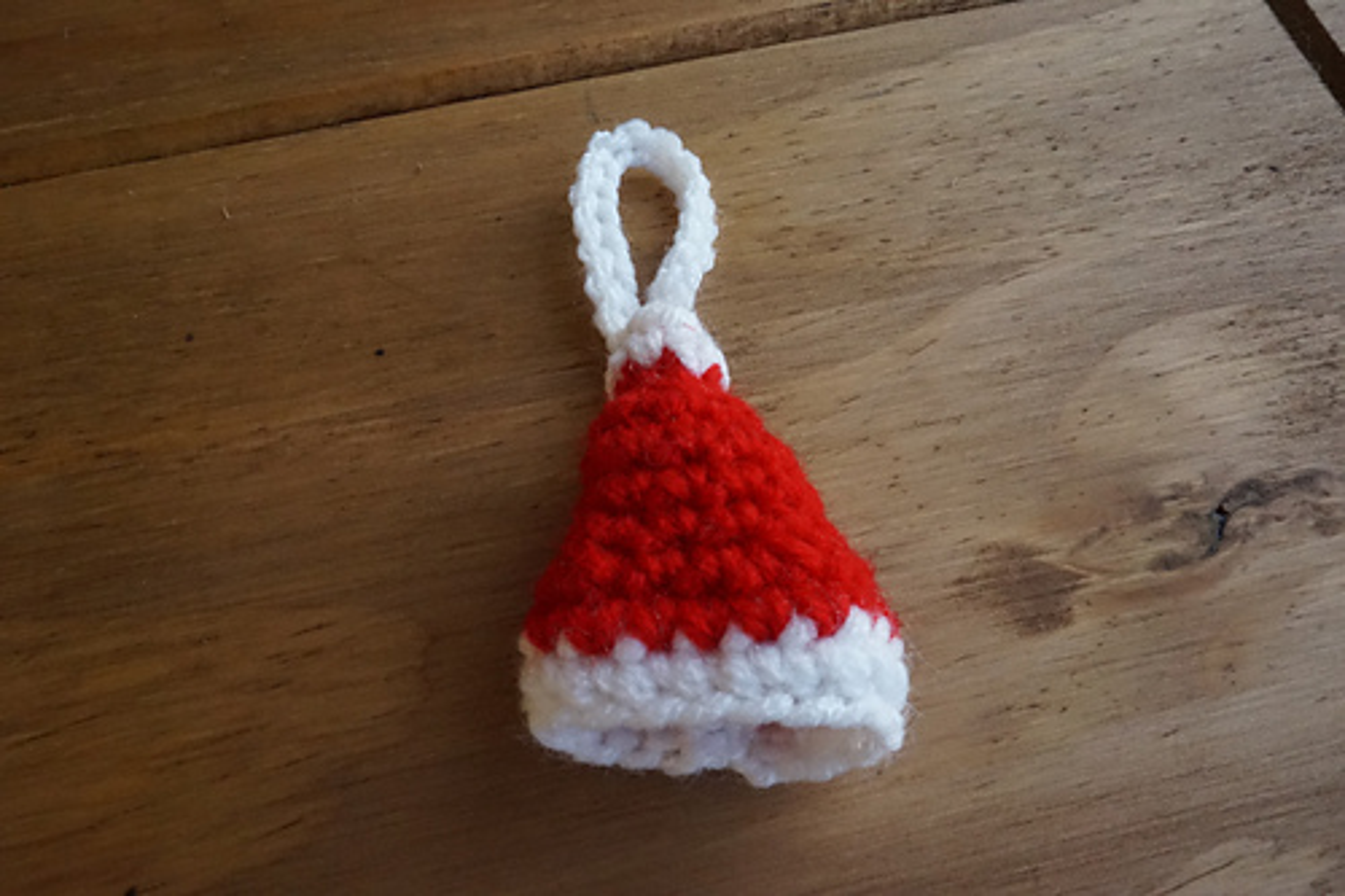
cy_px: 448
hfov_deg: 73.8
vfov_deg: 53.1
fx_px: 896
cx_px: 672
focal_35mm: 24
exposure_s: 1/125
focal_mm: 16
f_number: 22
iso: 3200
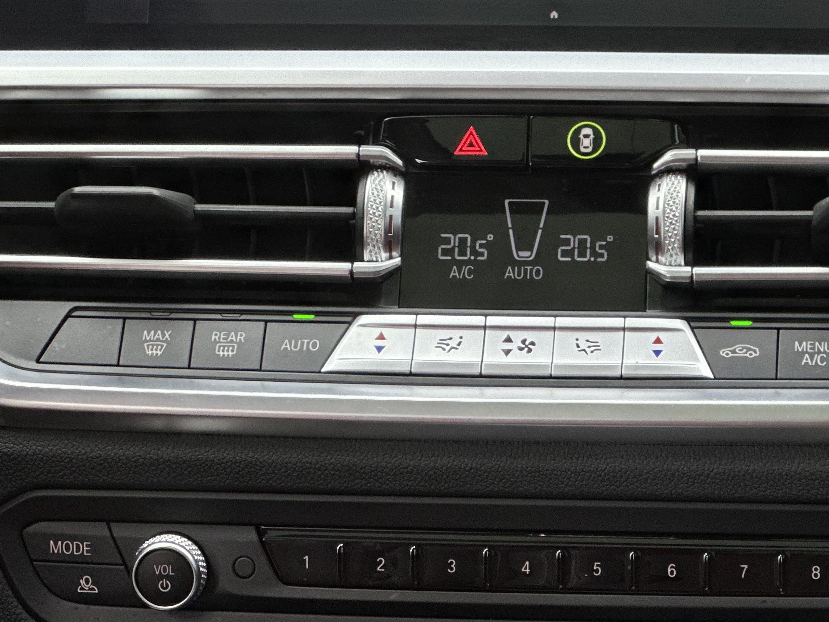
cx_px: 452
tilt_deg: -4.1
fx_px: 4167
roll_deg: +0.4
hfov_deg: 11.4
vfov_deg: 8.5
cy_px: 204
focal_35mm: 174
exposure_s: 1/61
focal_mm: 9
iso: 200
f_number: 2.8
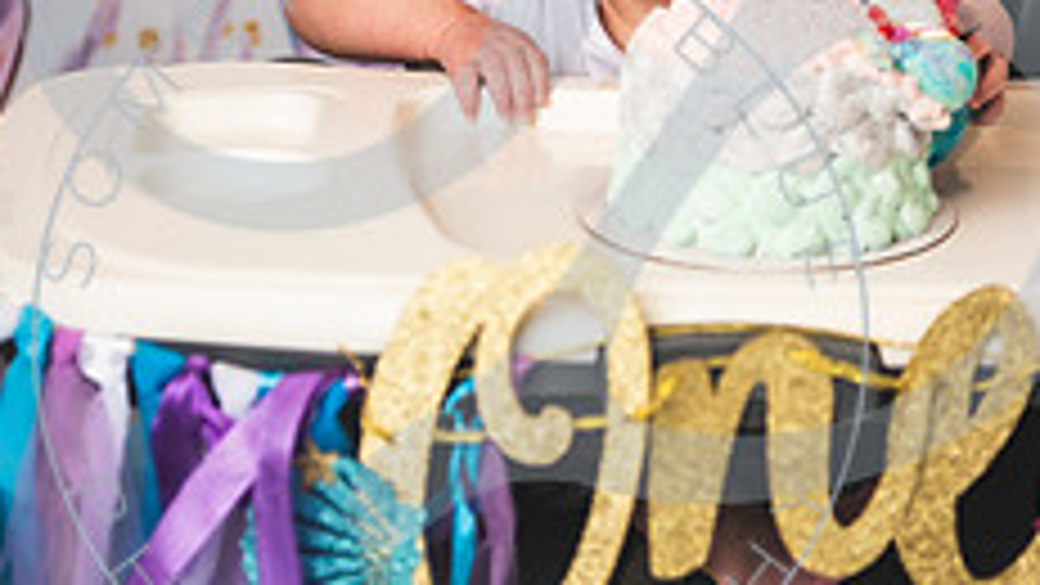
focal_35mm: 143
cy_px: -4
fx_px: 3944
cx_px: 653
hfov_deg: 15.0
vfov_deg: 8.4
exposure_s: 1/160
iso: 250
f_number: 2.8
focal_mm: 70
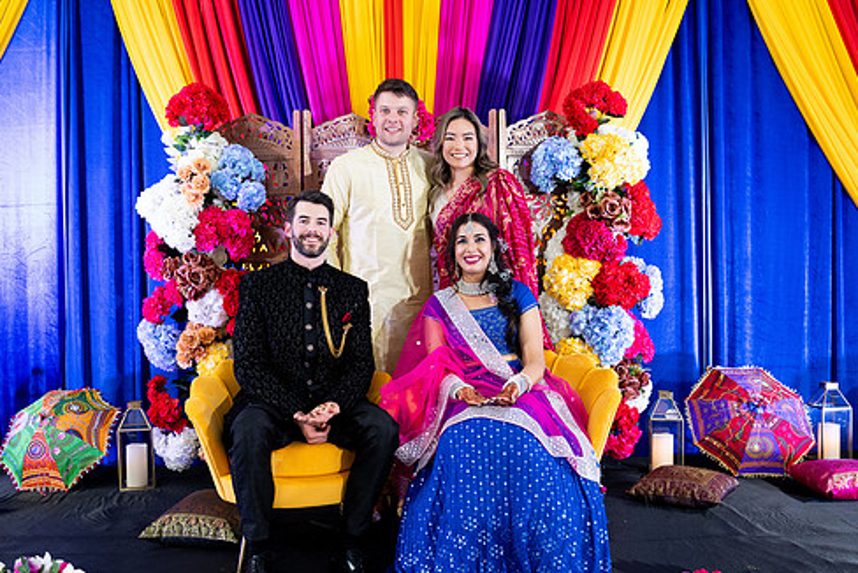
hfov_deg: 58.7
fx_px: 763
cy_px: 312
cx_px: 413
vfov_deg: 41.1
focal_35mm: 32
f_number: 2.8
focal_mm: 26
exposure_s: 1/125
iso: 1250
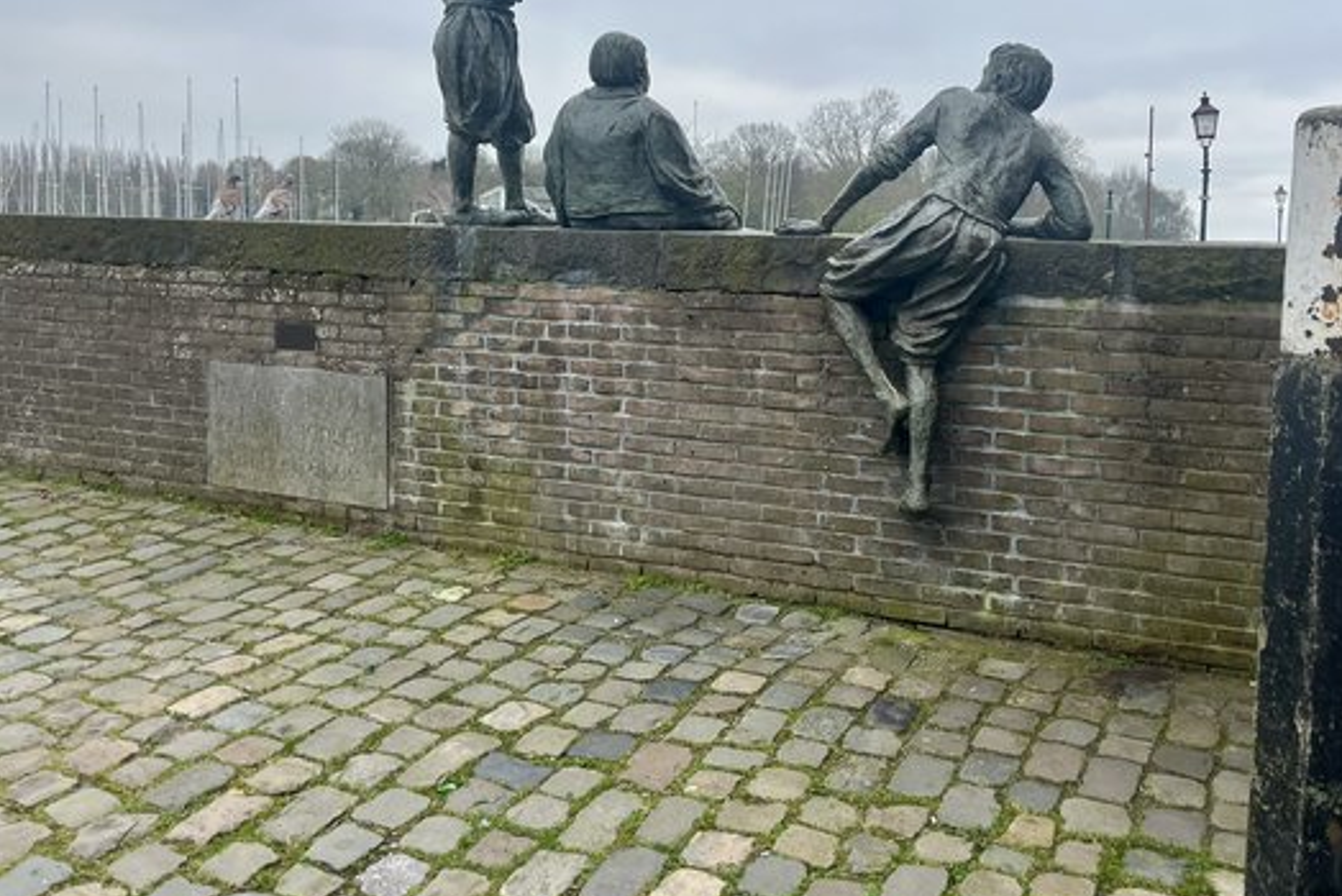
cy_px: 320
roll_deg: -1.2
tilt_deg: -4.4
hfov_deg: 56.7
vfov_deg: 39.7
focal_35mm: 33
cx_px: 817
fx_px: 1231
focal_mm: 5.1
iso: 50
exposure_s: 1/696
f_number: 1.6
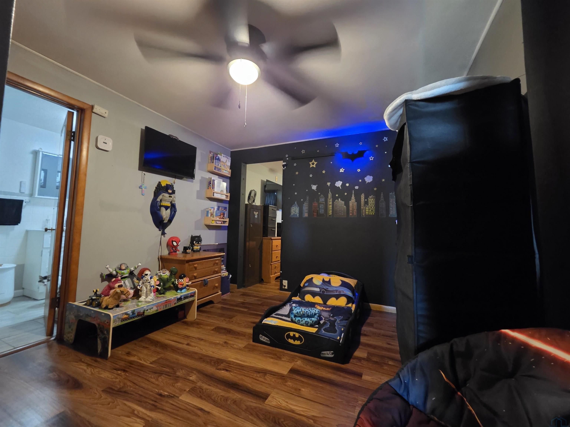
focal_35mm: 13
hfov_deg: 106.2
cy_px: 214
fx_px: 214
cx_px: 285
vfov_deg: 89.9
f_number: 2.2
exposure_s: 1/24
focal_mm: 2.2
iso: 1600
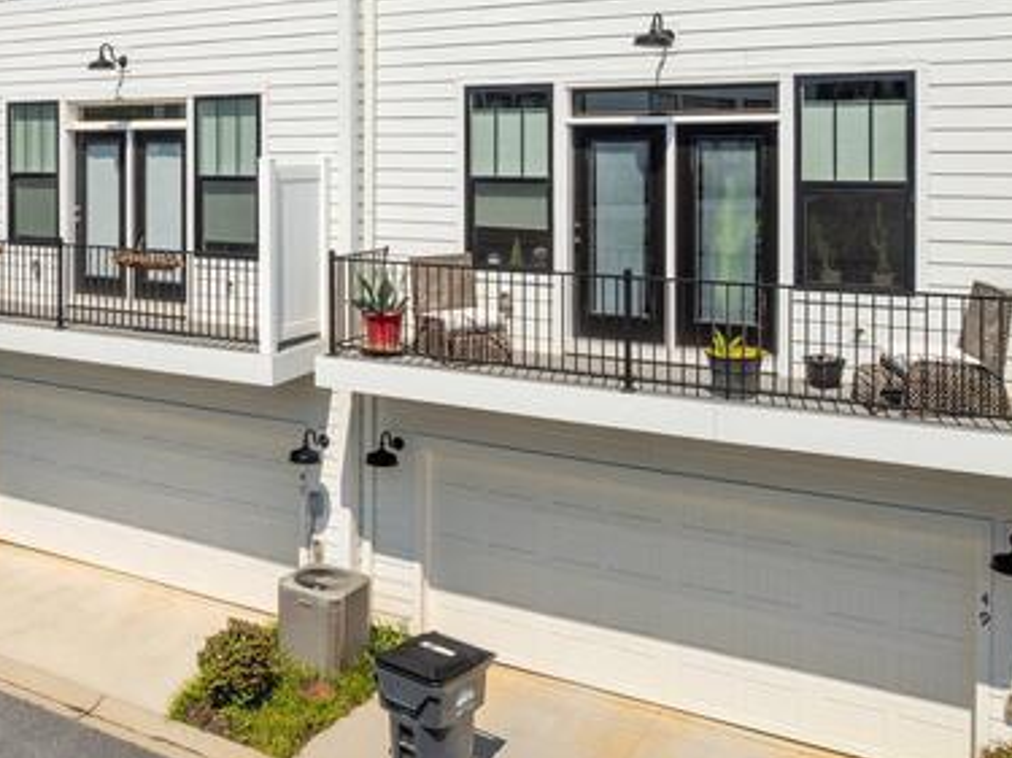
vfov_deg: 34.1
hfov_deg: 43.4
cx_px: 186
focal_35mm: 41
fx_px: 1198
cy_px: 159
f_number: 4.5
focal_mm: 12.29
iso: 100
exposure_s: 1/240
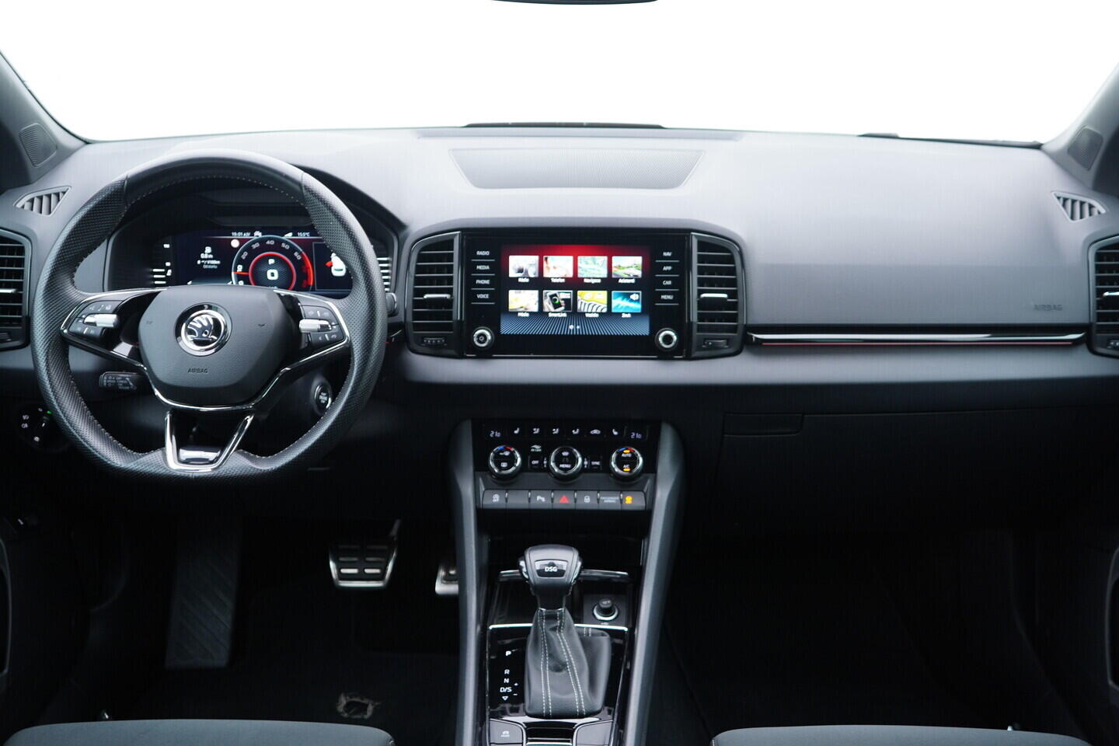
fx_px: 1119
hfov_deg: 53.1
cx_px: 560
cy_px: 373
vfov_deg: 36.9
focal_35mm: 36
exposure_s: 1/40
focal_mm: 24
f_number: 2.8
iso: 320
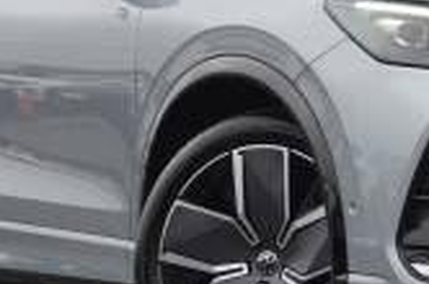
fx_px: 3103
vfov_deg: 5.2
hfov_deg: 7.9
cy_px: -59
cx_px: 390
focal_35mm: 261
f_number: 5.6
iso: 500
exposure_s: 1/160
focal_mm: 45
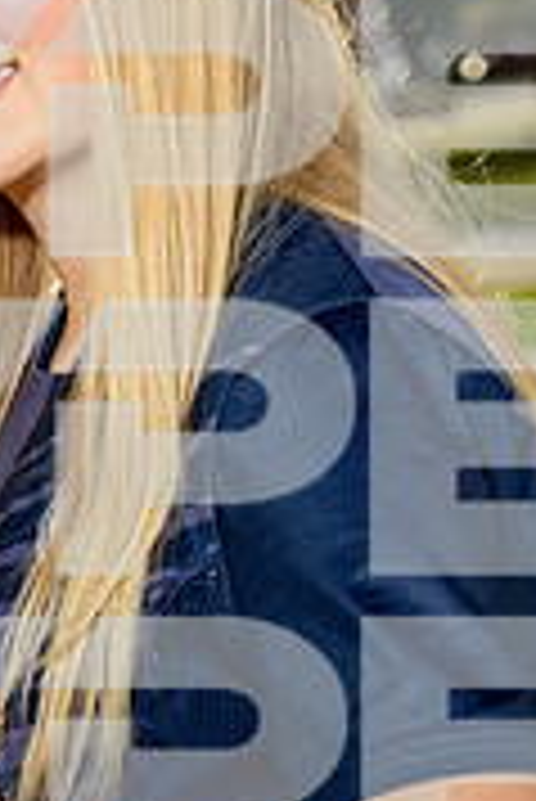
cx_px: 5
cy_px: 441
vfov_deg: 11.6
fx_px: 3945
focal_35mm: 177
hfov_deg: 7.7
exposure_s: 1/250
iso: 100
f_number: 6.3
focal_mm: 70
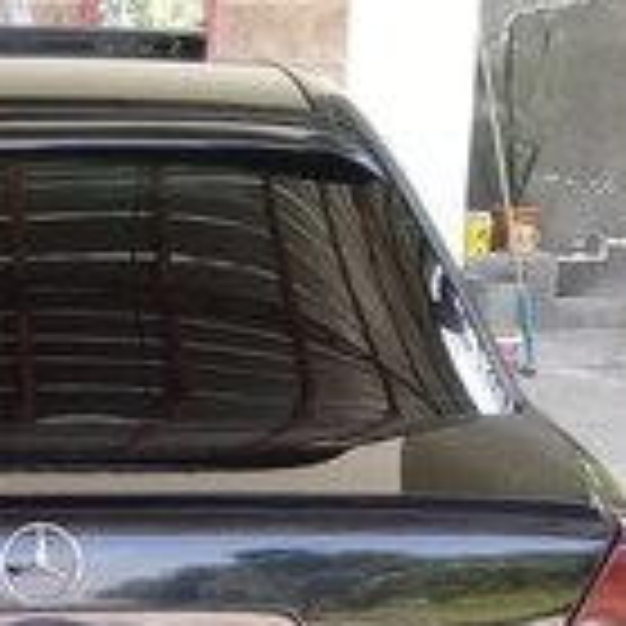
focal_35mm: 98
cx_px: 81
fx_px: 2005
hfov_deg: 17.5
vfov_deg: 17.1
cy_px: 707
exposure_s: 1/100
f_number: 2.2
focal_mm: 3.3
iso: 64
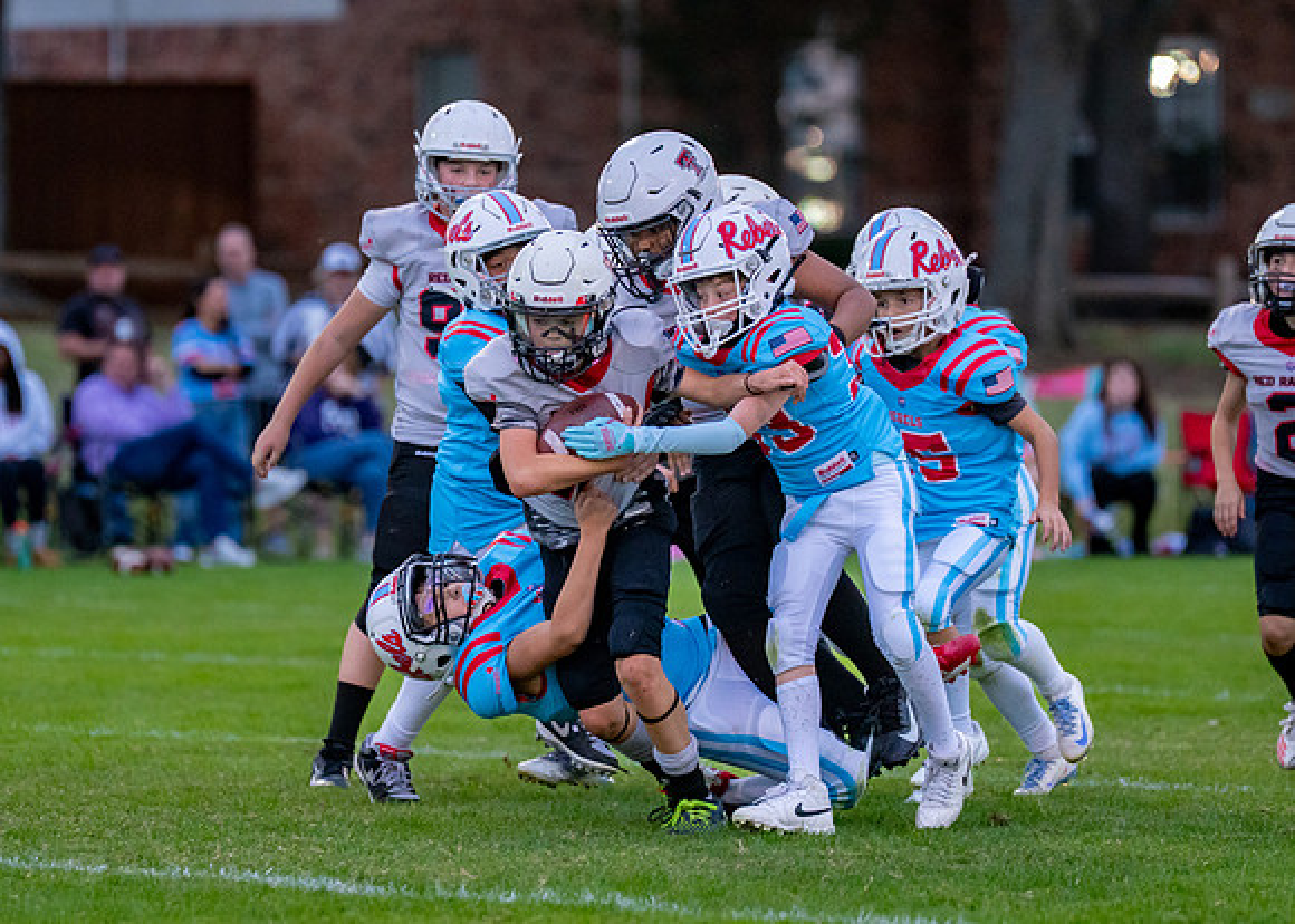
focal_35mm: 371
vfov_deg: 3.9
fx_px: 13647
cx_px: 589
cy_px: 420
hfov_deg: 5.4
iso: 1600
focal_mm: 200
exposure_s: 1/1250
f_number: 2.8
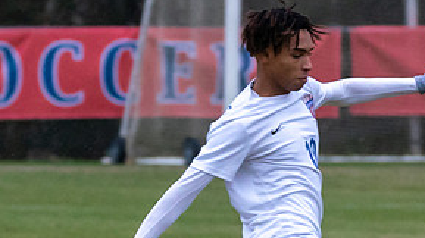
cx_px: 567
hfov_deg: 1.9
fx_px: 12803
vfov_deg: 1.1
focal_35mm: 1137
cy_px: 370
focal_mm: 200
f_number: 5.6
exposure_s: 1/1000
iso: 2500
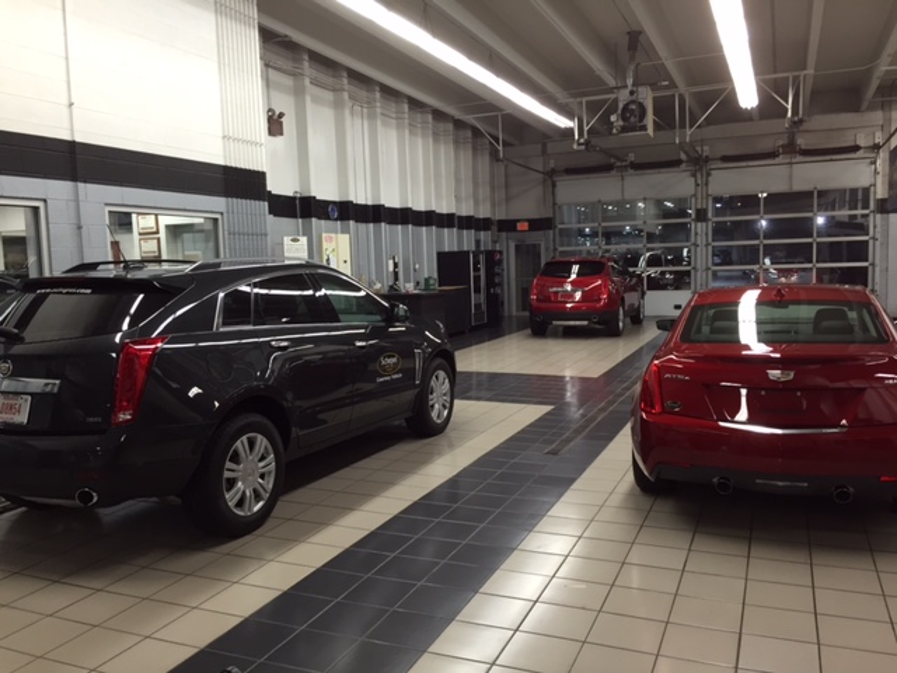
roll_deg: +1.3
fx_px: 751
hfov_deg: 61.7
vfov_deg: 48.2
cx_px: 448
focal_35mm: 29
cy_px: 336
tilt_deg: -5.7
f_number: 2.2
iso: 64
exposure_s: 1/30
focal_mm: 4.15
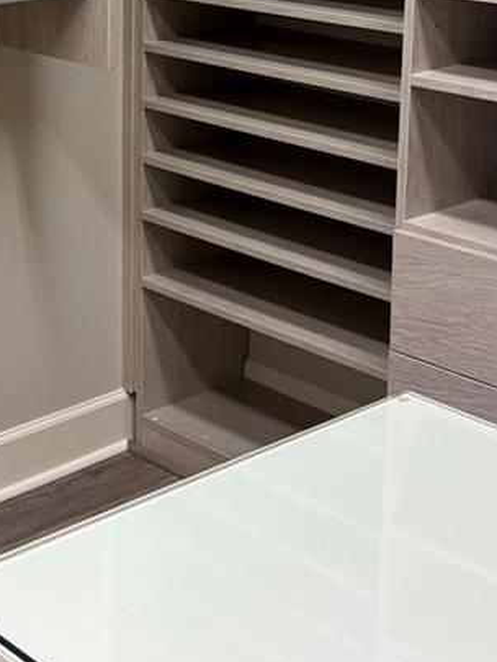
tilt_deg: -9.8
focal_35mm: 77
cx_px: 46
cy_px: 54
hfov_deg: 18.8
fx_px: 1473
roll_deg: +1.1
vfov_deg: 24.5
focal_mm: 5.96
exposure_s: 1/60
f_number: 1.6
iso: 100
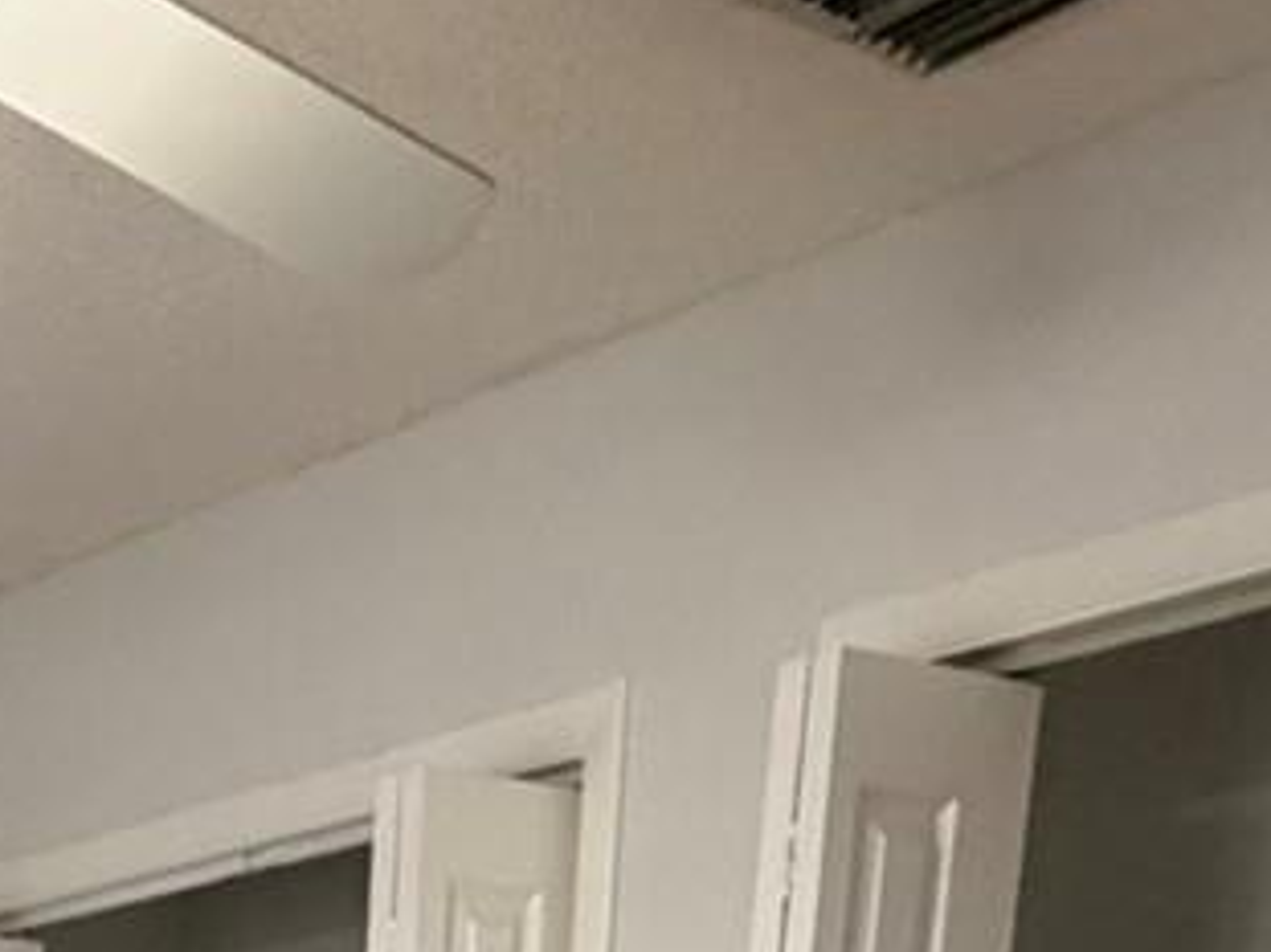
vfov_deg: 14.0
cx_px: -159
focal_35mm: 72
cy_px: 2300
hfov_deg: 25.0
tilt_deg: -18.4
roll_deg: +0.3
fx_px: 2643
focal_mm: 2.22
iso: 320
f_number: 2.2
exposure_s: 1/120
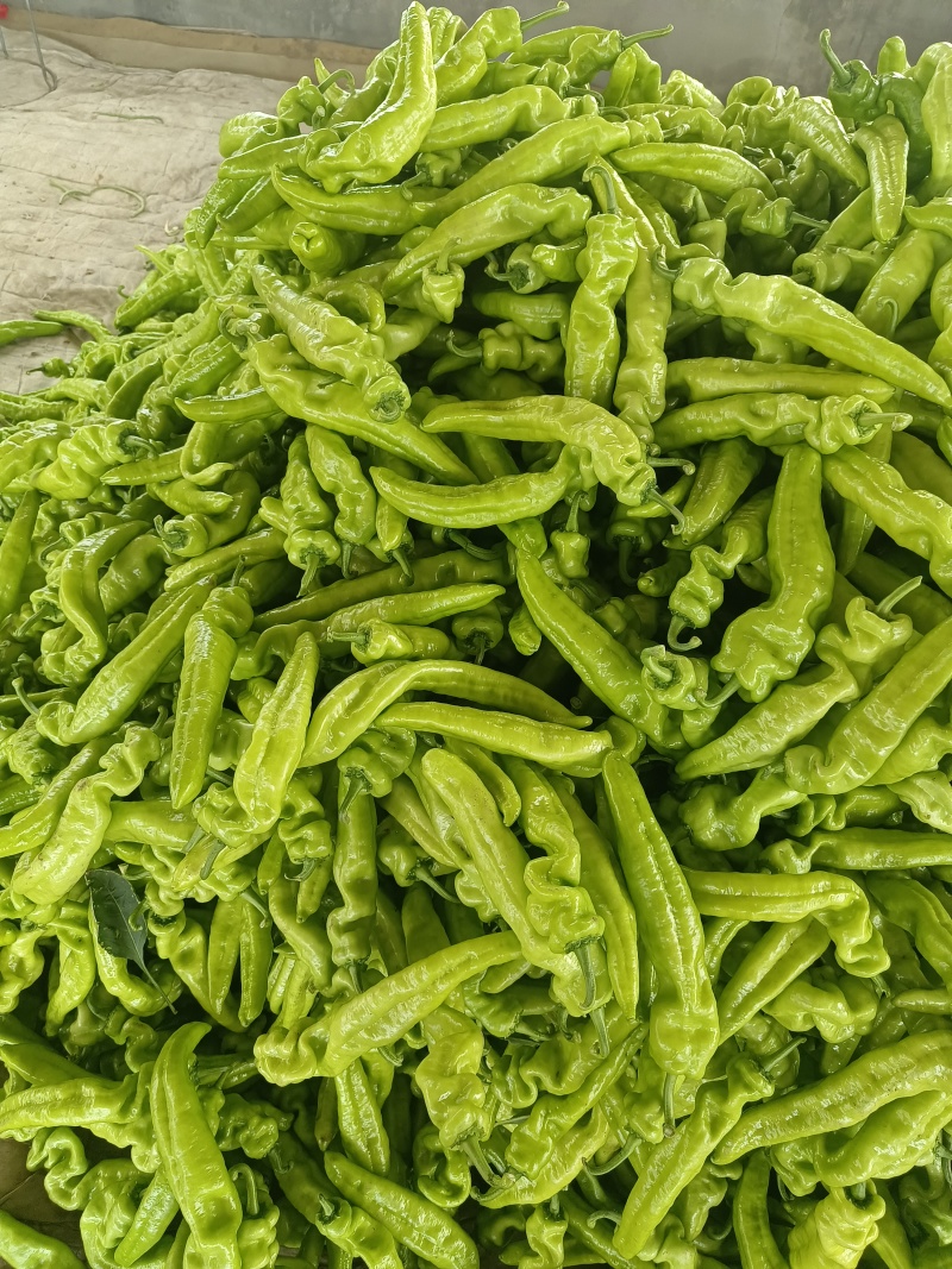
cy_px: 634
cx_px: 476
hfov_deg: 58.9
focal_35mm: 23
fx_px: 844
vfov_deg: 73.9
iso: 997
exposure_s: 1/100
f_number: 1.88
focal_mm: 5.59
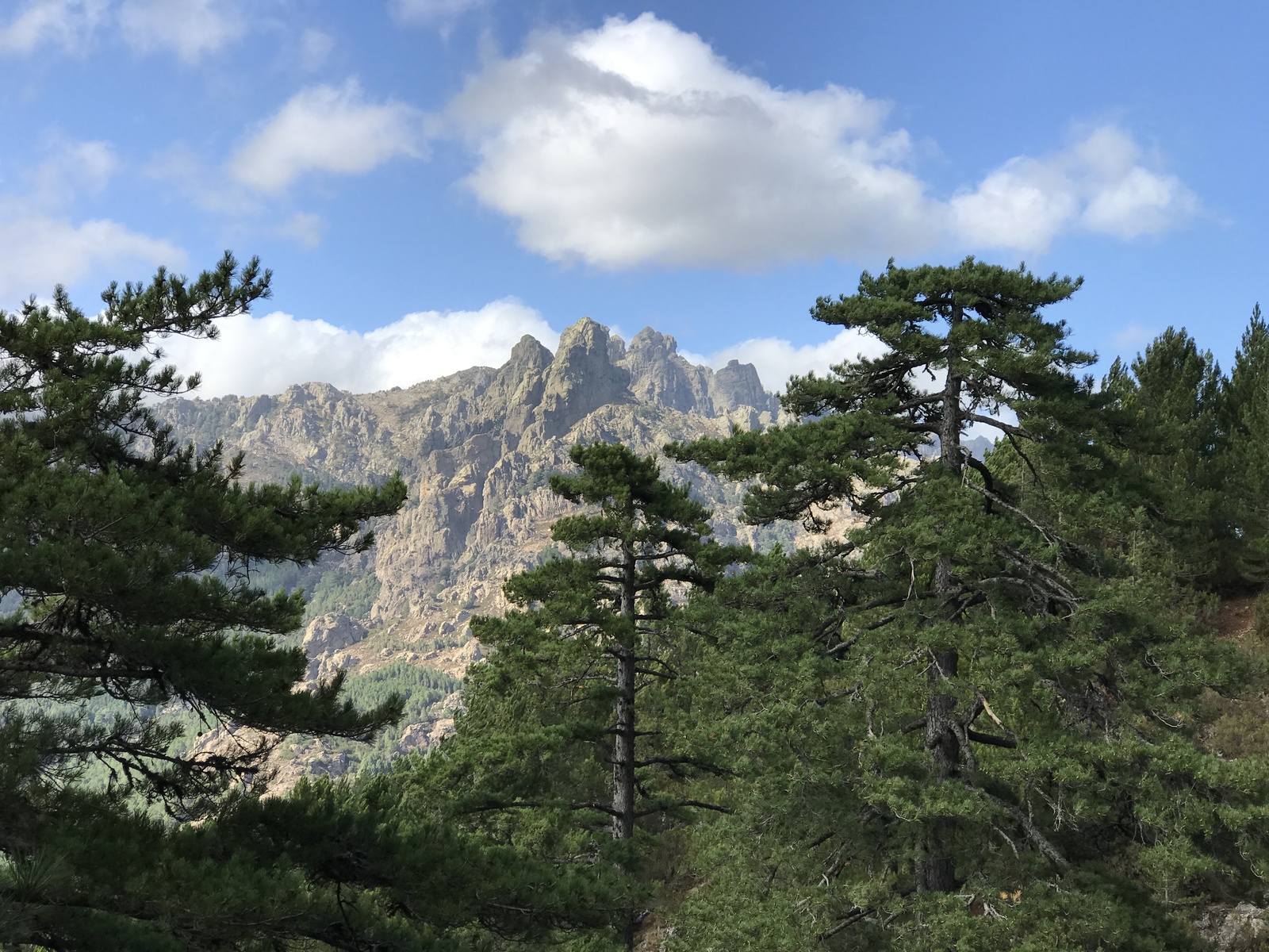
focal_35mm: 57
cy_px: 476
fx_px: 2090
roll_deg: -1.7
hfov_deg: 33.8
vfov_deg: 25.7
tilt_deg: +6.5
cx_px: 634
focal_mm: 6.6
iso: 20
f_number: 2.8
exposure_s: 1/606
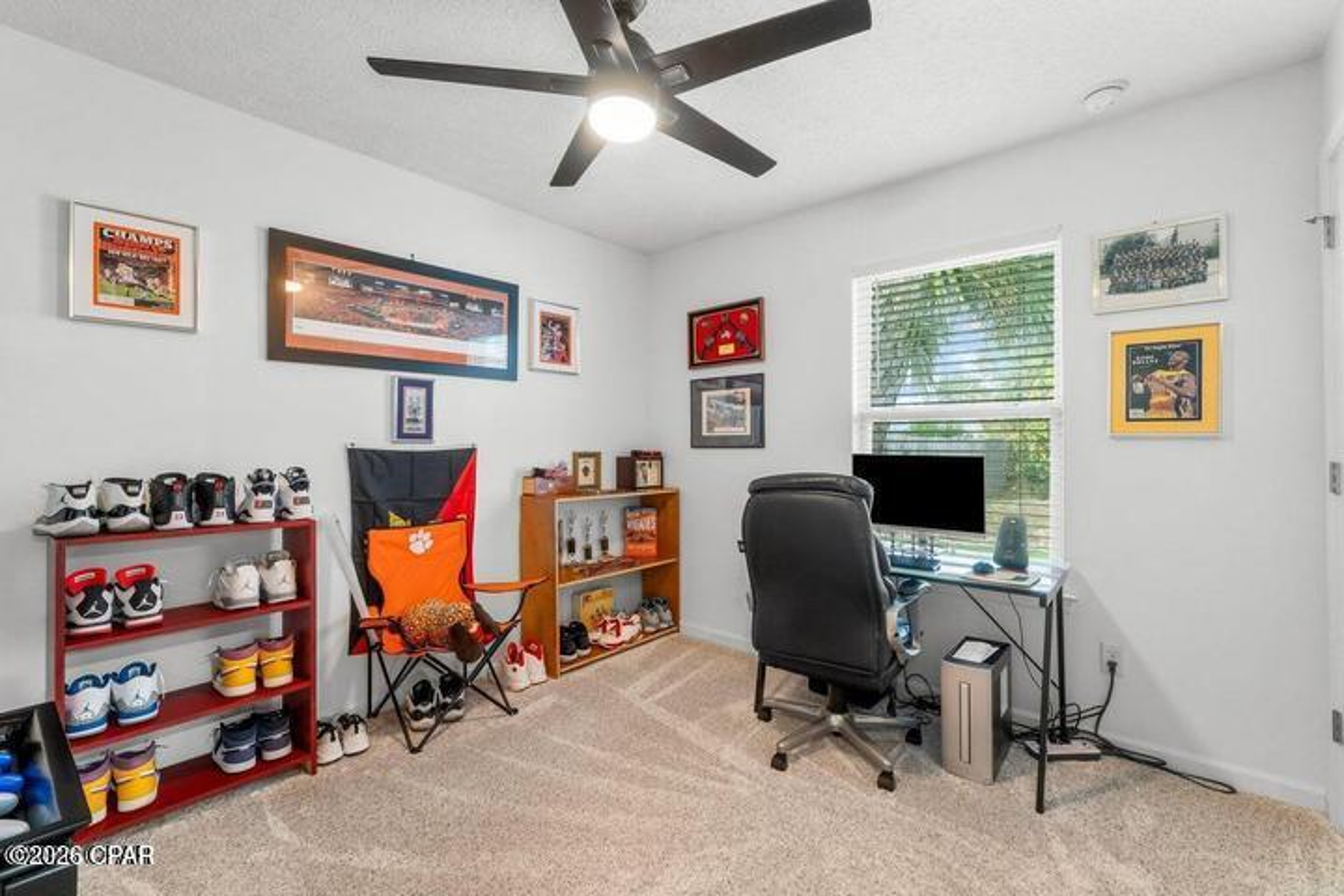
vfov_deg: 77.3
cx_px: 672
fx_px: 560
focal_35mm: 15
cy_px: 448
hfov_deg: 100.4
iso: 400
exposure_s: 1
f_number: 9
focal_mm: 10
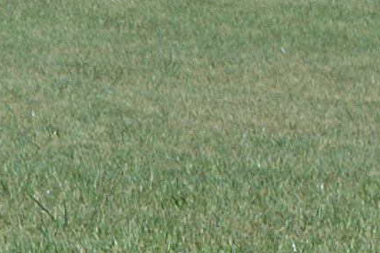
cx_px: -402
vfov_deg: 3.2
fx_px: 4461
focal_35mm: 423
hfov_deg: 4.8
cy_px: 578
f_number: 13
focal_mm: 40
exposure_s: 1/640
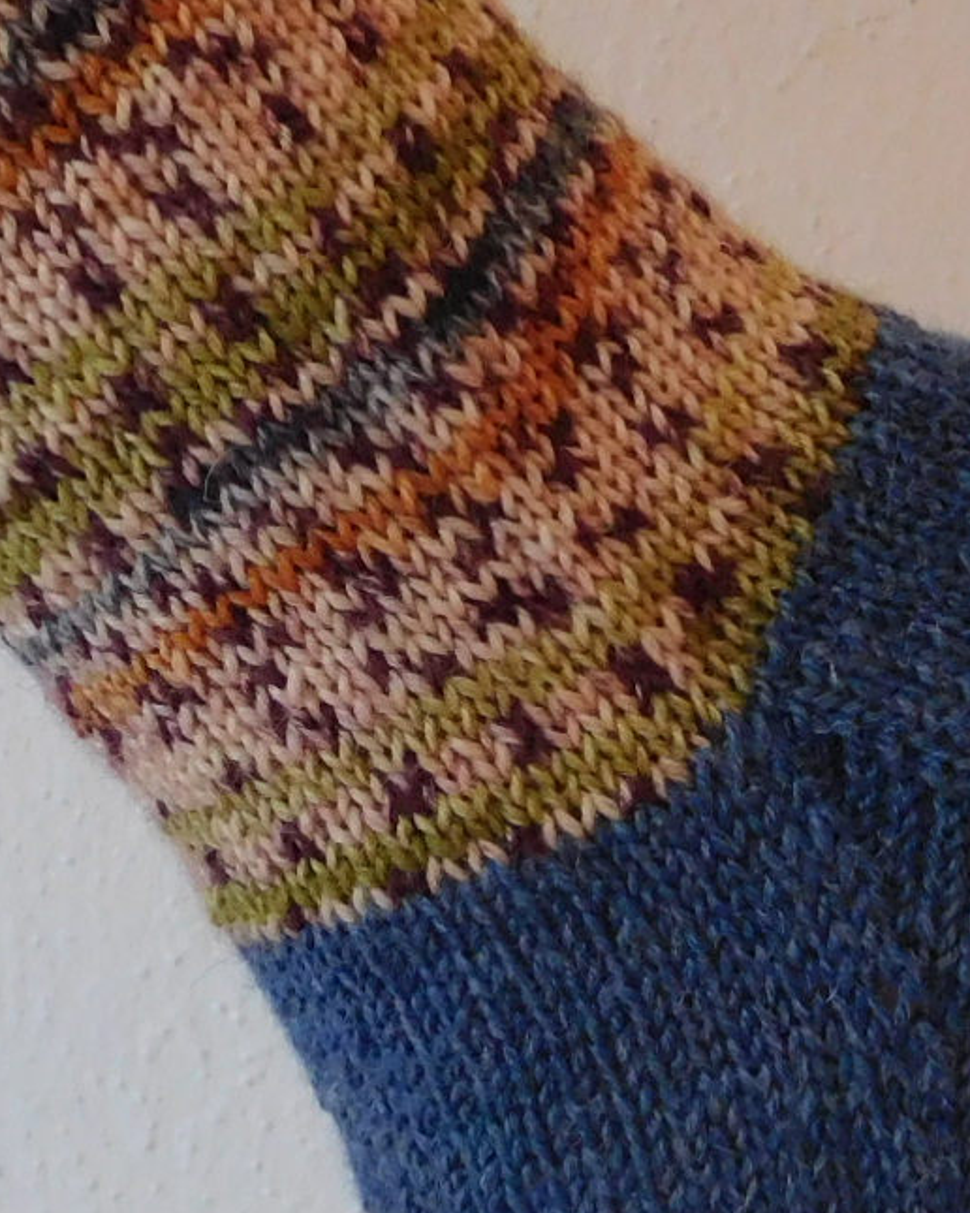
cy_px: 730
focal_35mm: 86
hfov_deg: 17.8
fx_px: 3086
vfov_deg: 22.2
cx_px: 235
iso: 400
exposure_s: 1/10
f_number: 3.4
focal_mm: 4.5
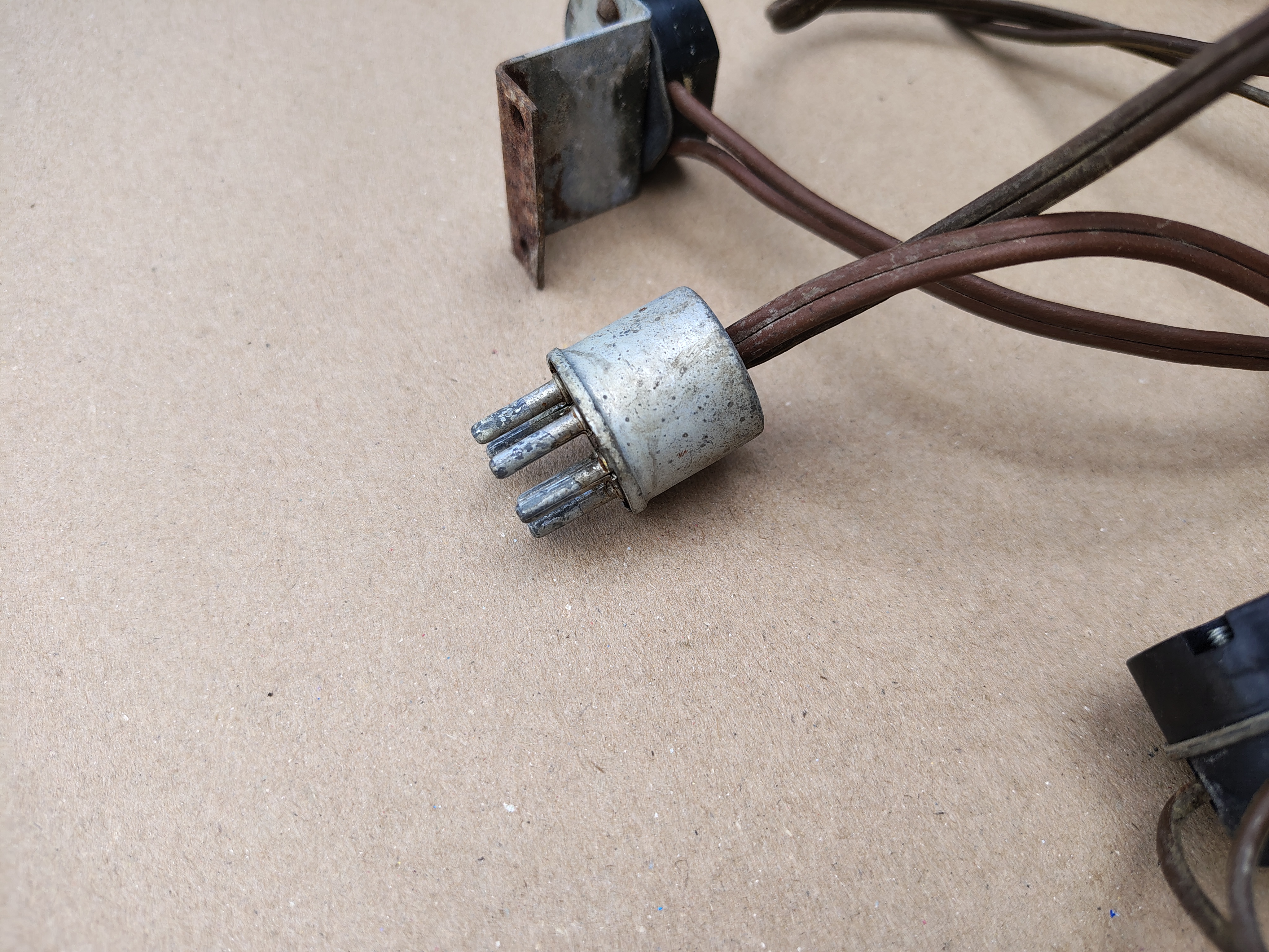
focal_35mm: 24
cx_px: 634
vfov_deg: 56.8
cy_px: 476
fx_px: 880
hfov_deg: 71.6
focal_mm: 5.56
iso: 100
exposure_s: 1/712
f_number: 1.8
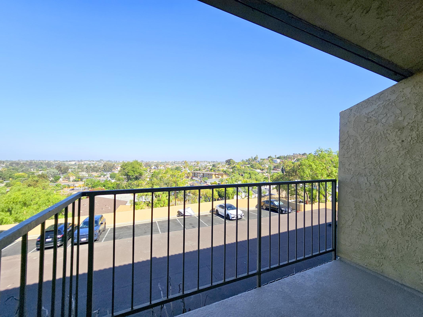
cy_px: 158
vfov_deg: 89.9
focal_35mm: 13
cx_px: 212
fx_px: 159
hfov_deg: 106.2
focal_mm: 2.2
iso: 50
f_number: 2.2
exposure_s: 1/2100
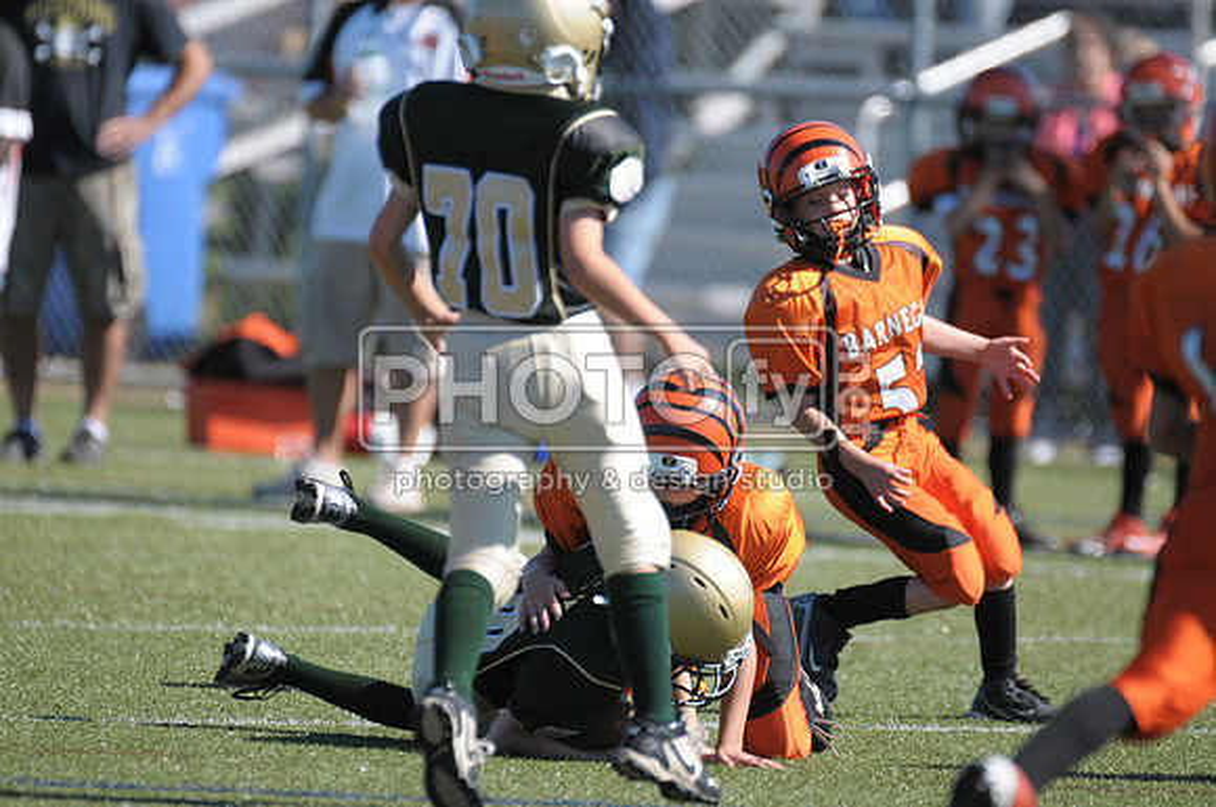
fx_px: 20238
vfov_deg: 2.3
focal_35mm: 600
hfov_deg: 3.4
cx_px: 608
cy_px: 404
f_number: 4
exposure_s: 1/3200
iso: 640
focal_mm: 400
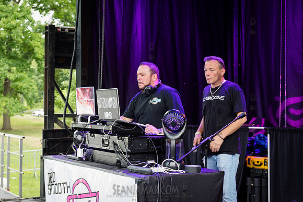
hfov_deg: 33.6
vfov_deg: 22.8
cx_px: 149
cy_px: 101
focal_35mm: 60
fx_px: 501
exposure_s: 1/100
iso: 1000
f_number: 4
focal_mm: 58
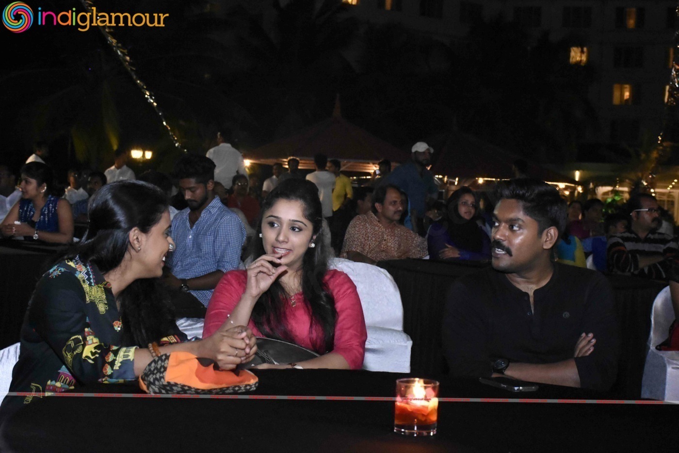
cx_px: 340
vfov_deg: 22.6
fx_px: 1131
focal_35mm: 60
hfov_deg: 33.4
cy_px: 226
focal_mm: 40
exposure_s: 1/100
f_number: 6.3
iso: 10000
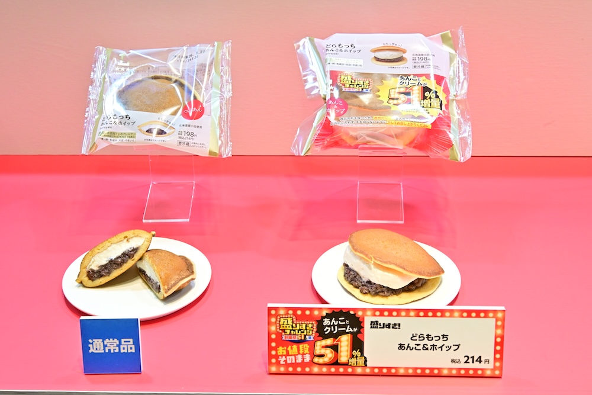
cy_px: 198
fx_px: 987
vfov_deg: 22.6
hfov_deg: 33.4
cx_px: 296
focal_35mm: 60
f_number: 14
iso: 4000
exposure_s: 1/100
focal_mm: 60
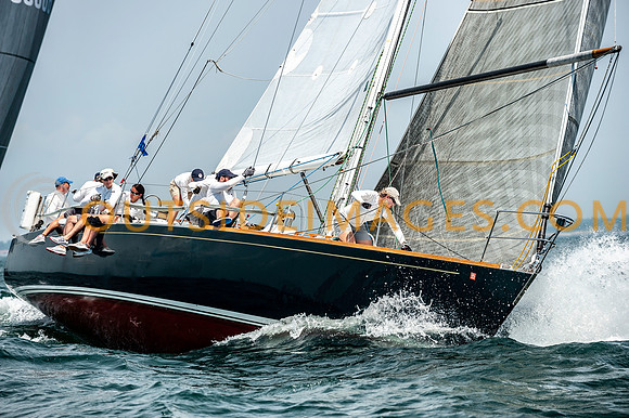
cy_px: 209
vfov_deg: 7.8
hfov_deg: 11.8
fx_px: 3056
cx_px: 314
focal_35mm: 175
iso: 320
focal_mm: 175
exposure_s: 1/2000
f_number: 5
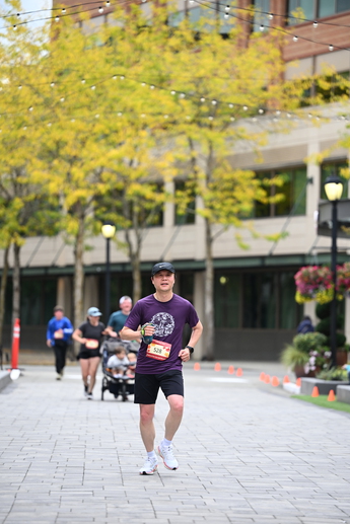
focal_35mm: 165
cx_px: 184
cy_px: 278
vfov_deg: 12.4
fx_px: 2404
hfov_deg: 8.3
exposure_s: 1/2000
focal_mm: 155
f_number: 2.8
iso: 640
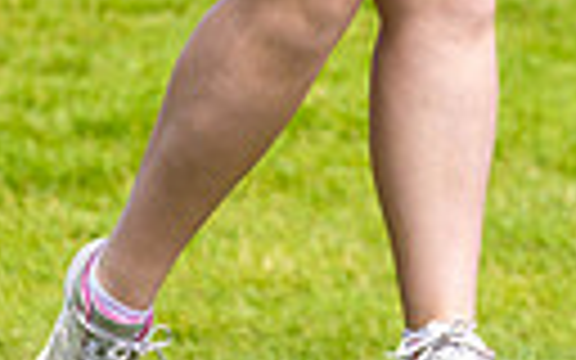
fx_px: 21757
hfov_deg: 1.5
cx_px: 500
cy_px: -439
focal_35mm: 1386
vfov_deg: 0.9
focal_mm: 300
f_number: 5.6
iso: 200
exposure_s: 1/800
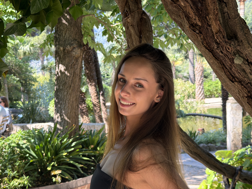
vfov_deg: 30.3
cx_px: 126
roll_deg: +2.0
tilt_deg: -4.8
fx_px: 349
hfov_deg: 39.7
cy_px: 94
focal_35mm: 48
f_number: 1.78
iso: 64
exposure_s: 1/244
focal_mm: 6.76
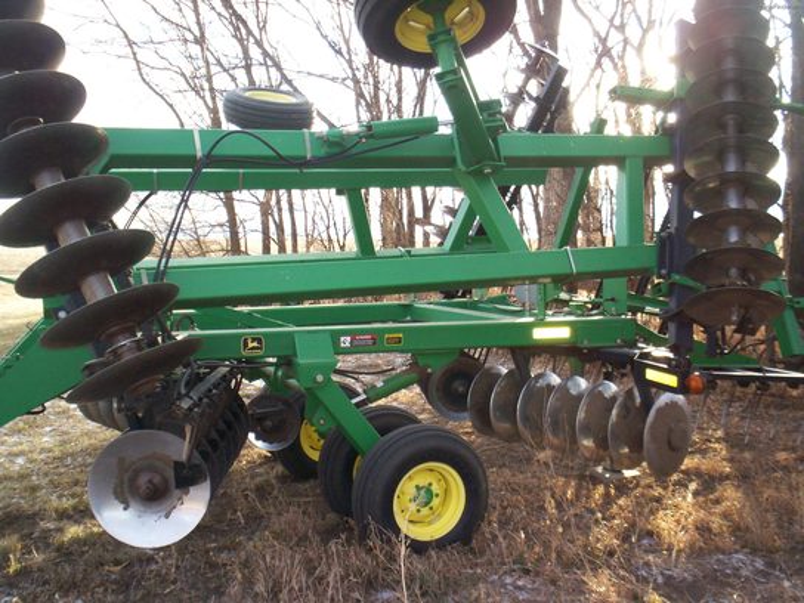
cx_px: 402
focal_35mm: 36
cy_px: 302
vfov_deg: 39.7
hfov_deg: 51.4
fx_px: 836
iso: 140
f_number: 4.5
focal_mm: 5.9
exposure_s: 1/70.8
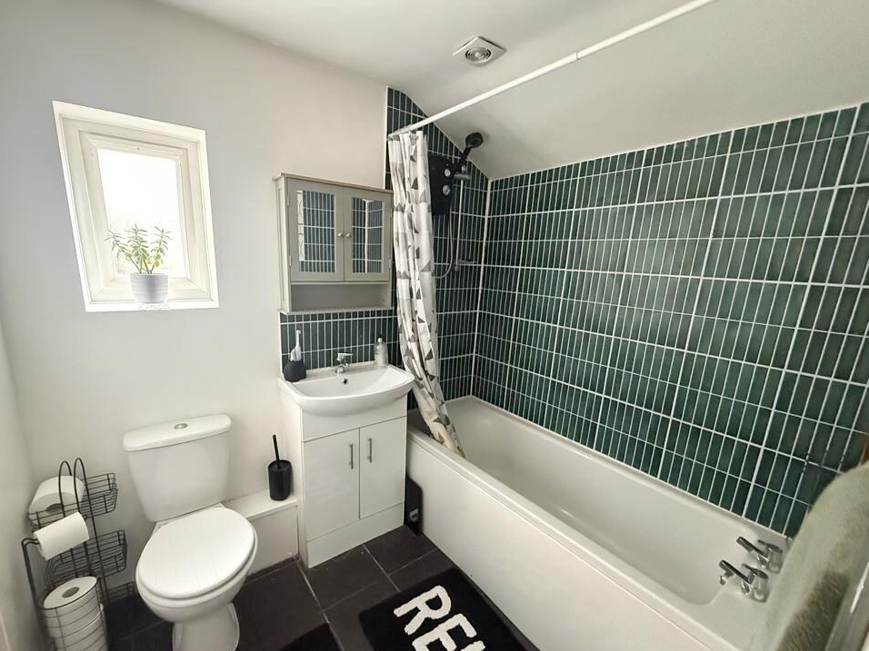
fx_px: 377
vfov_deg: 81.7
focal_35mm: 15
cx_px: 415
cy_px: 344
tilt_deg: -12.7
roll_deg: -1.9
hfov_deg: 98.1
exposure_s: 1/60
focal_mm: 2.22
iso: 1250
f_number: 2.2
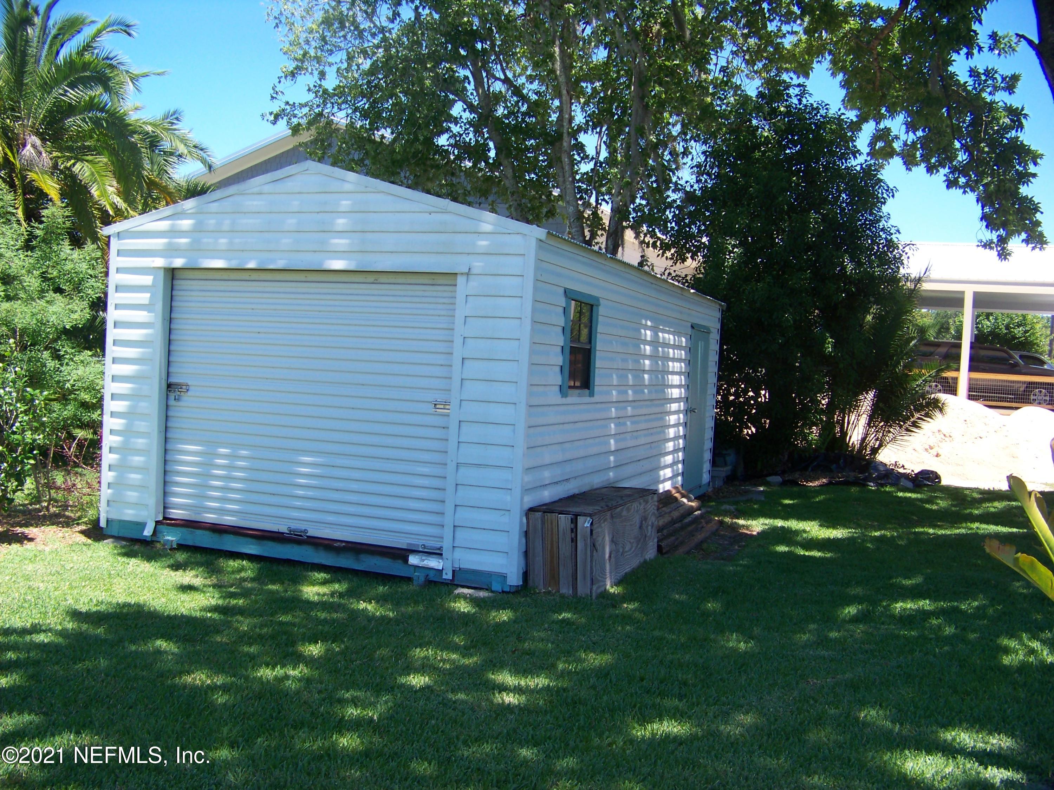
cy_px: 395
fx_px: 1096
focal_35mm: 36
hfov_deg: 51.4
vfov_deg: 39.7
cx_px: 527
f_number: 2.8
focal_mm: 5.85
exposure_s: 1/400
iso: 64
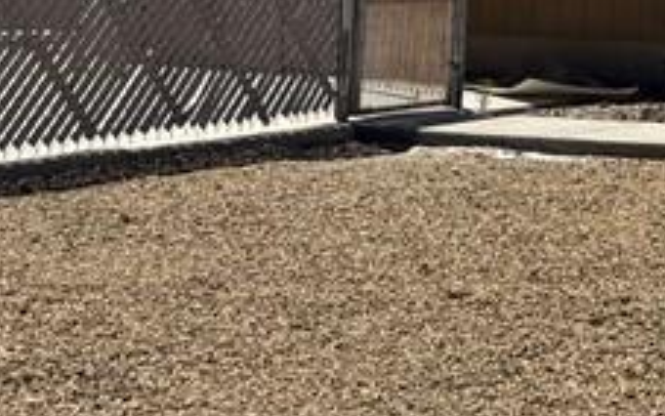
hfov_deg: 16.2
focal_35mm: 115
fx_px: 2085
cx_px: 1060
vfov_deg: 11.0
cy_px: -170
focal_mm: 6.76
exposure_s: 1/6410
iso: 80
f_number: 1.78
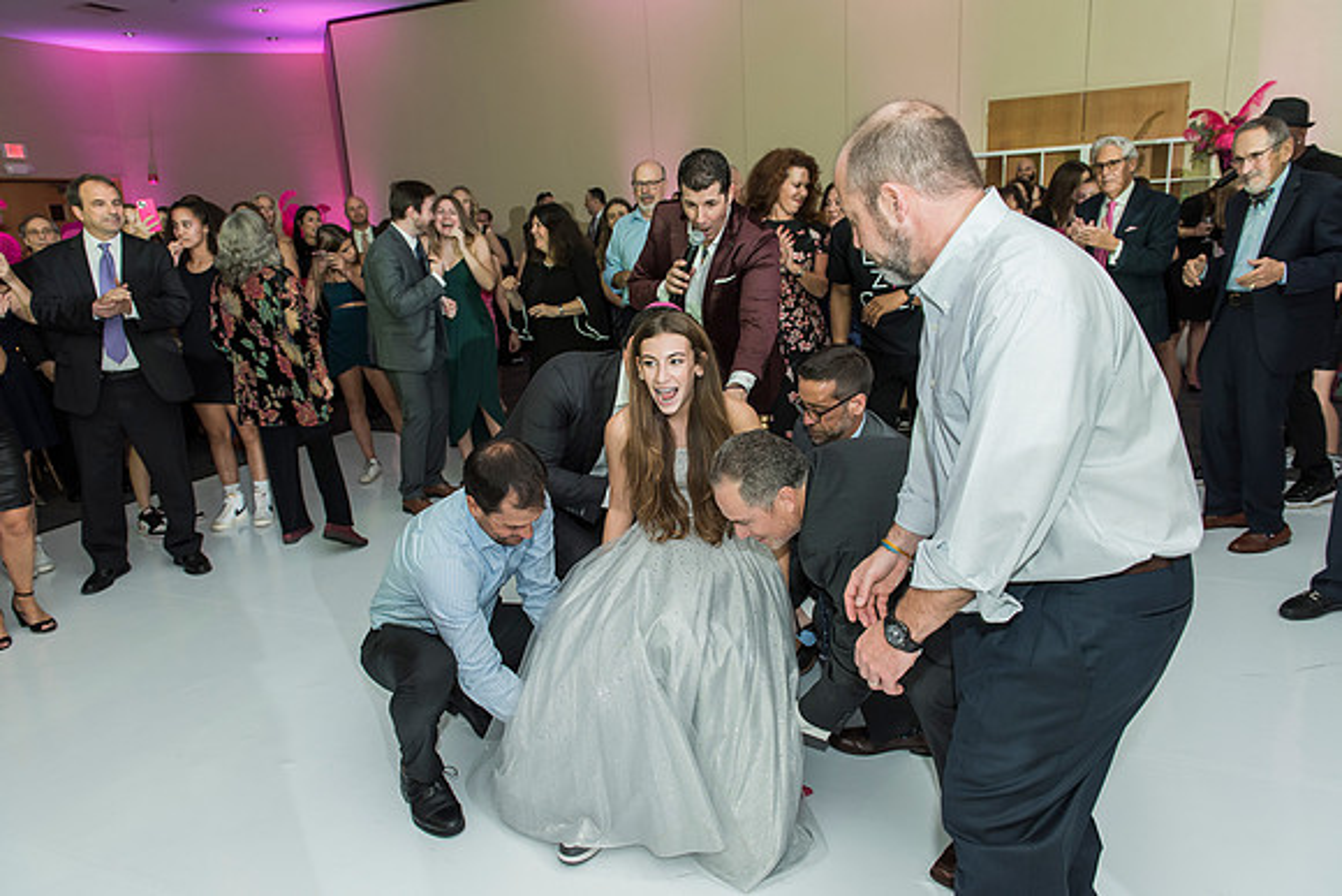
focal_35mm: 24
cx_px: 671
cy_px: 448
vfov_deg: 53.2
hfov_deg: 73.7
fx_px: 895
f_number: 4
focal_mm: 24
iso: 1000
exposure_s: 1/100
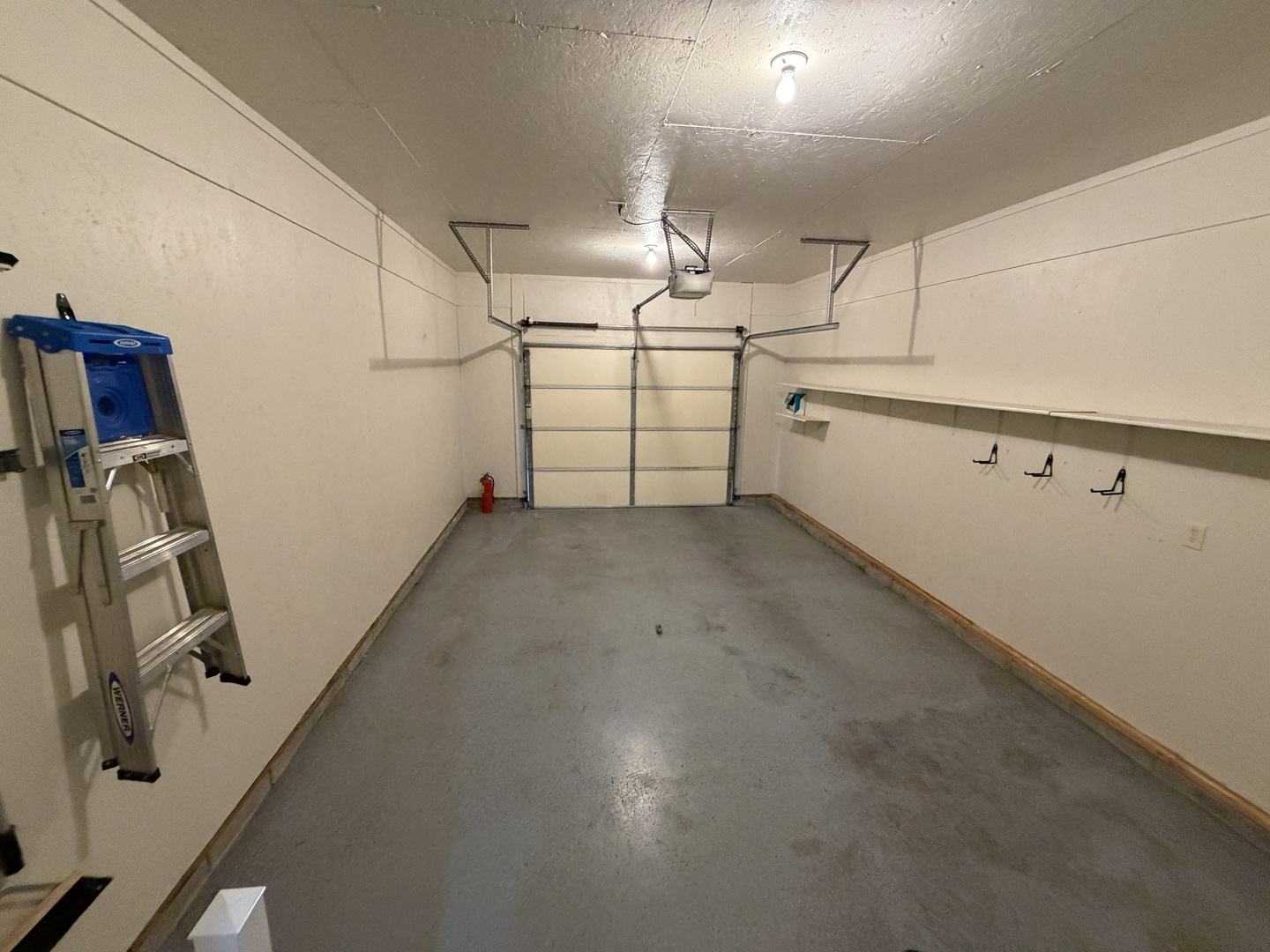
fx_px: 514
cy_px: 476
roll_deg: -0.2
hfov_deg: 102.1
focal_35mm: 14
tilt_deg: -13.6
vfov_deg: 85.7
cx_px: 635
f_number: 2.2
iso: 500
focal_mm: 2.22
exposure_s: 1/60
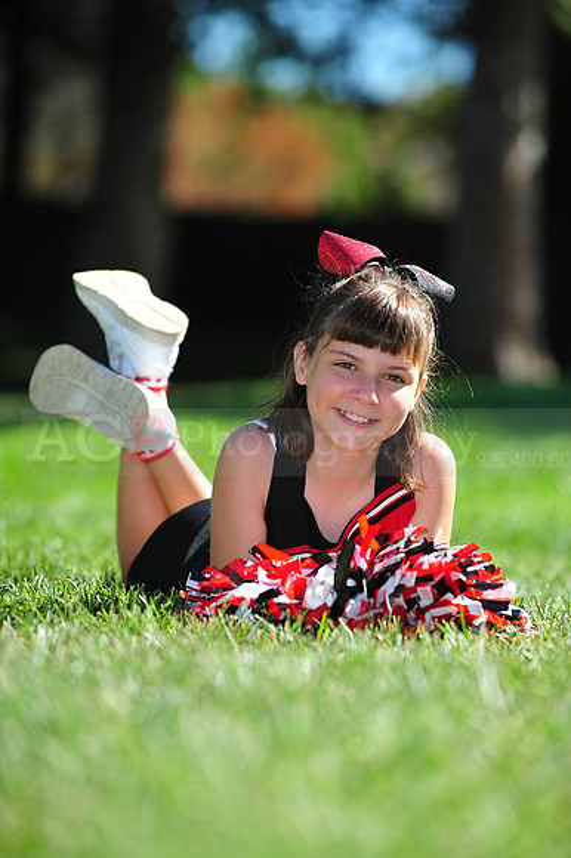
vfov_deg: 10.3
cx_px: 286
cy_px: 429
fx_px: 4764
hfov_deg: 6.9
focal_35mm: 200
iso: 400
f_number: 4.5
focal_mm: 200
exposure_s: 1/1600
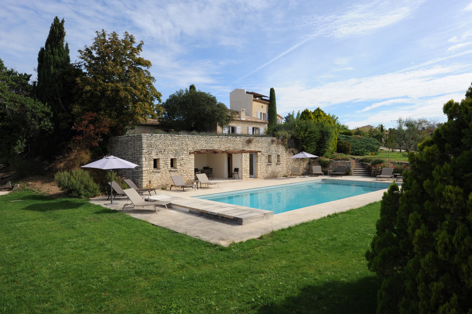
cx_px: 236
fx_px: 314
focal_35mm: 24
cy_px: 157
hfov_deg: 73.8
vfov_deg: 53.1
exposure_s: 1/640
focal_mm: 24
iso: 800
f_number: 13
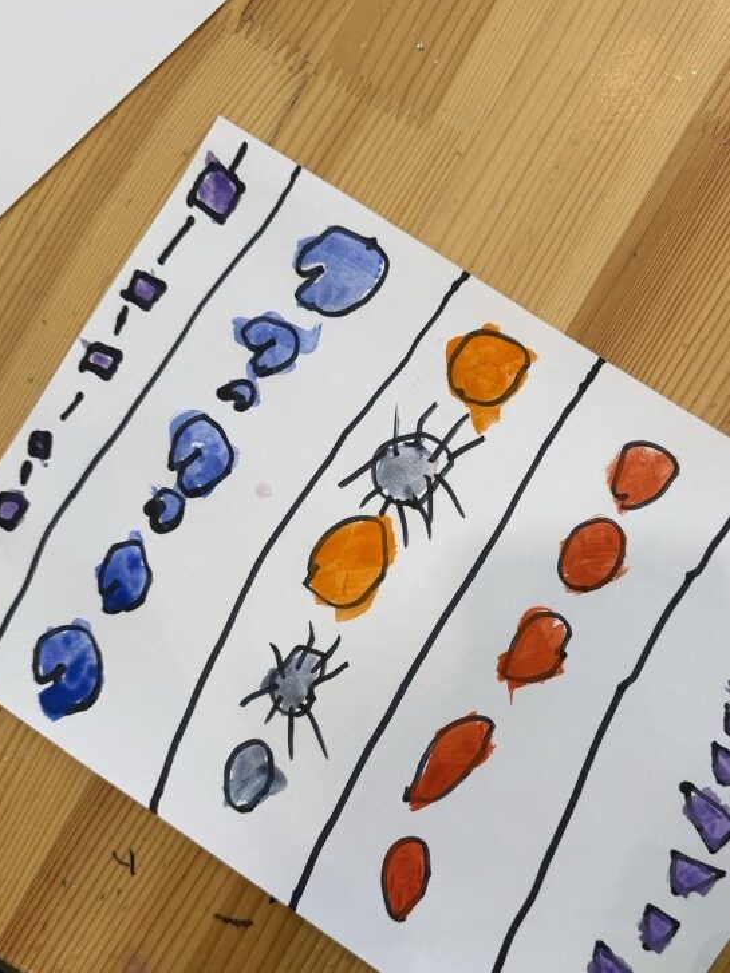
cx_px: 439
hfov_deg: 42.7
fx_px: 928
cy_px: 571
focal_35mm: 33
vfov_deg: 55.1
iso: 64
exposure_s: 1/100
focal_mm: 6.76
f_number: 1.78
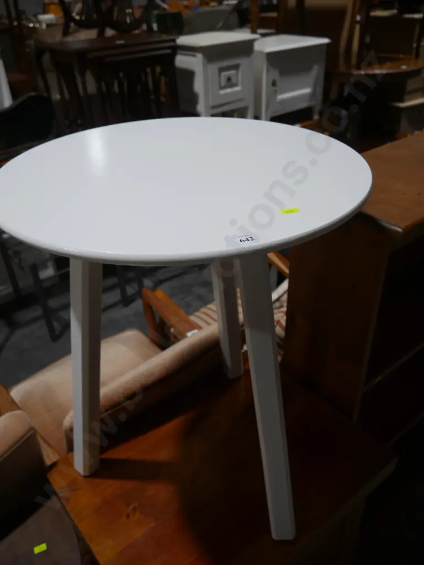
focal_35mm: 28
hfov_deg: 49.7
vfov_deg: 63.4
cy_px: 282
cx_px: 212
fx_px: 457
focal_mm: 14
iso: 200
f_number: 3.5
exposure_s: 1/125
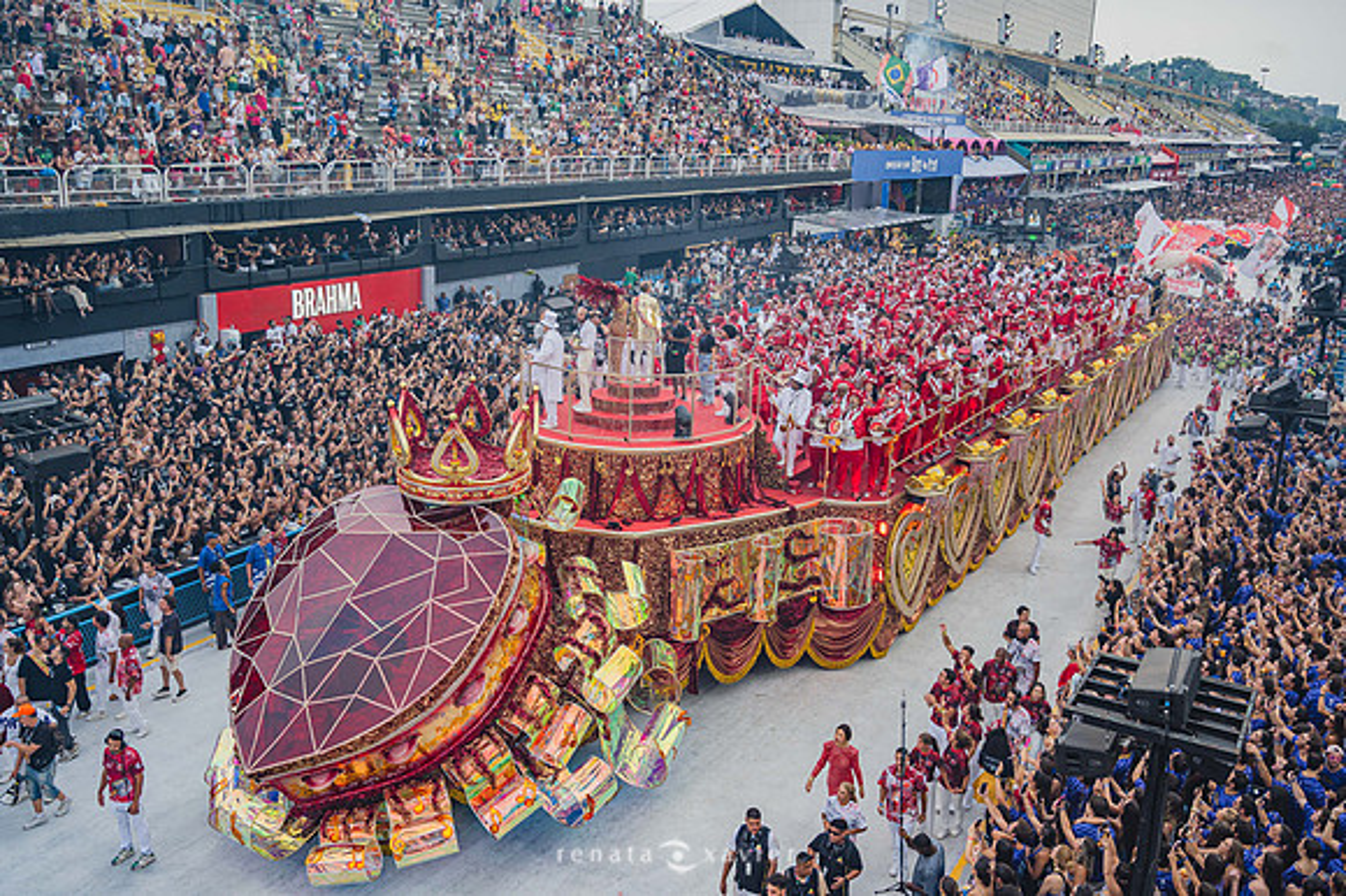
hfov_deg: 59.5
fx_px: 1177
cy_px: 448
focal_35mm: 32
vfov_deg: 41.7
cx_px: 673
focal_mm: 31.5
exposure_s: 1/1000
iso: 800
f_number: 5
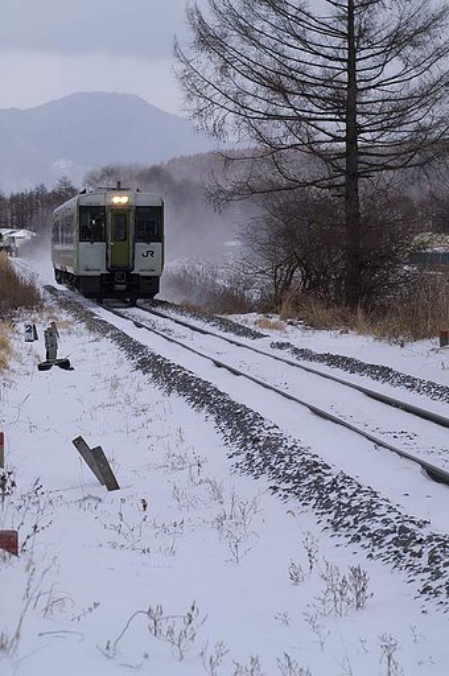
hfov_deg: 8.7
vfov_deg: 13.1
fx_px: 2954
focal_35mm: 158
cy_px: 338
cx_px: 224
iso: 200
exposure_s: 1/1600
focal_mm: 105
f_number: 5.6
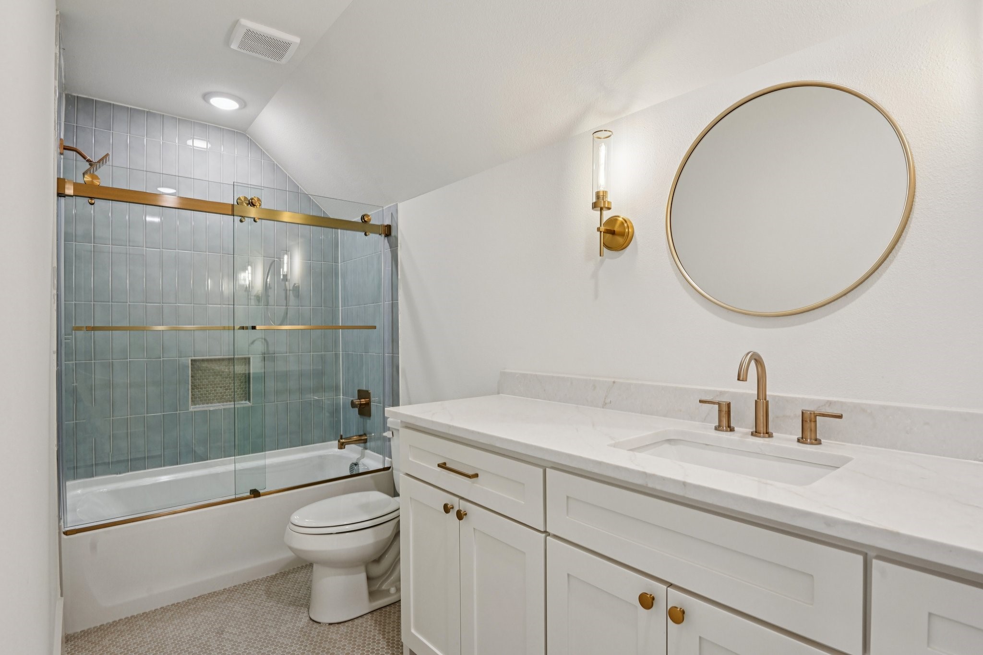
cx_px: 492
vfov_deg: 67.4
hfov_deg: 90.0
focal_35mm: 18
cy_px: 328
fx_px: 491
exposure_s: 1/50
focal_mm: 18
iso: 400
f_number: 8
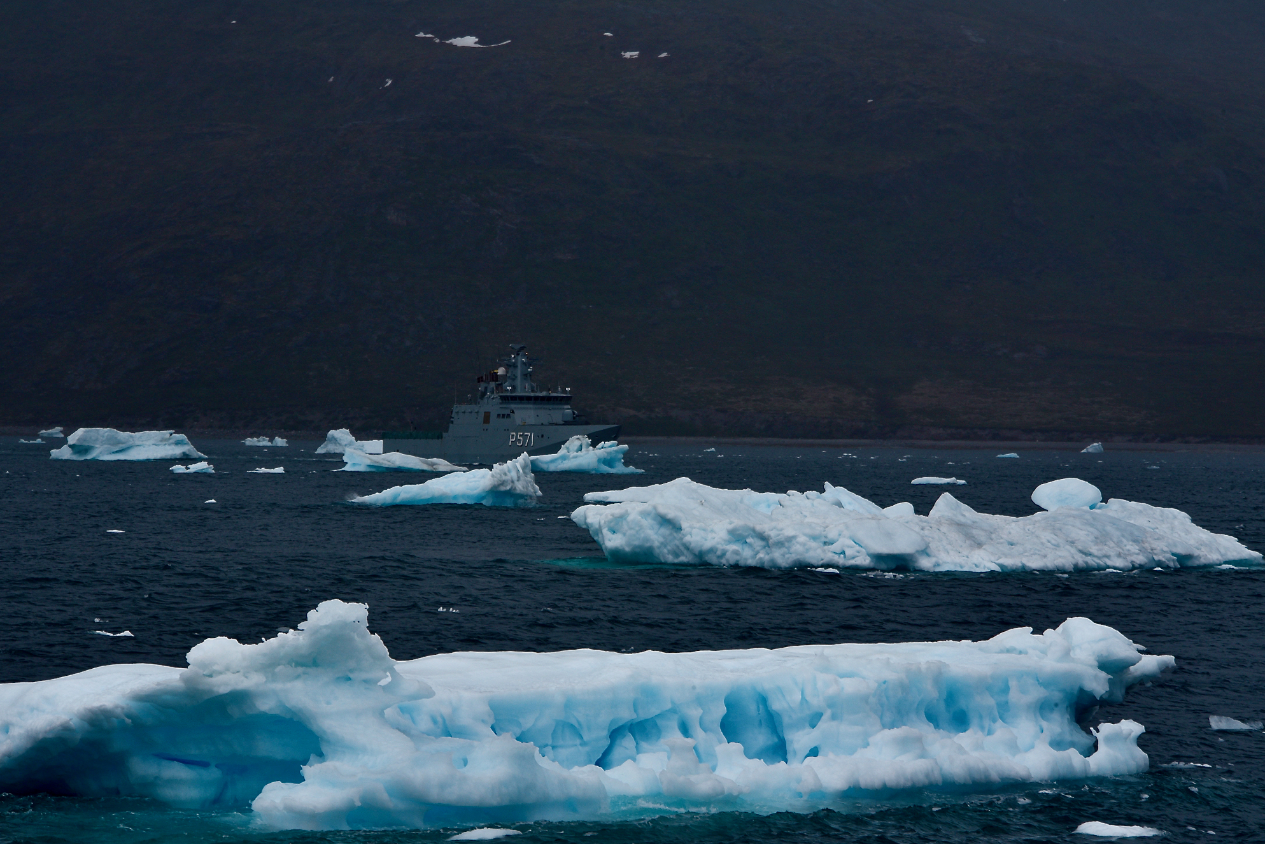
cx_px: 633
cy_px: 419
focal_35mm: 146
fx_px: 5130
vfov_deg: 9.4
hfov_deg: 14.1
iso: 200
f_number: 20
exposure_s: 1/200
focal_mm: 145
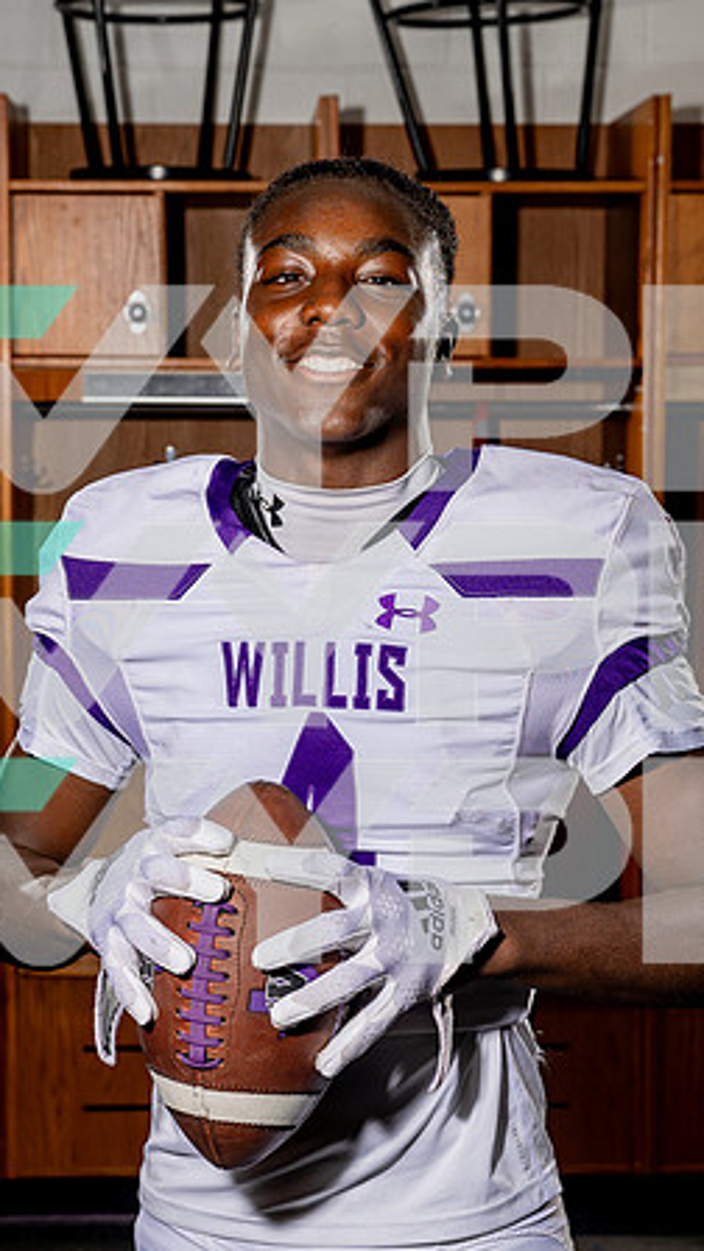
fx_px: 2655
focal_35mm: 80
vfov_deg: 26.5
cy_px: 627
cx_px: 284
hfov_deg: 15.1
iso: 100
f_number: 5.6
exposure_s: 1/250
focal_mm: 50
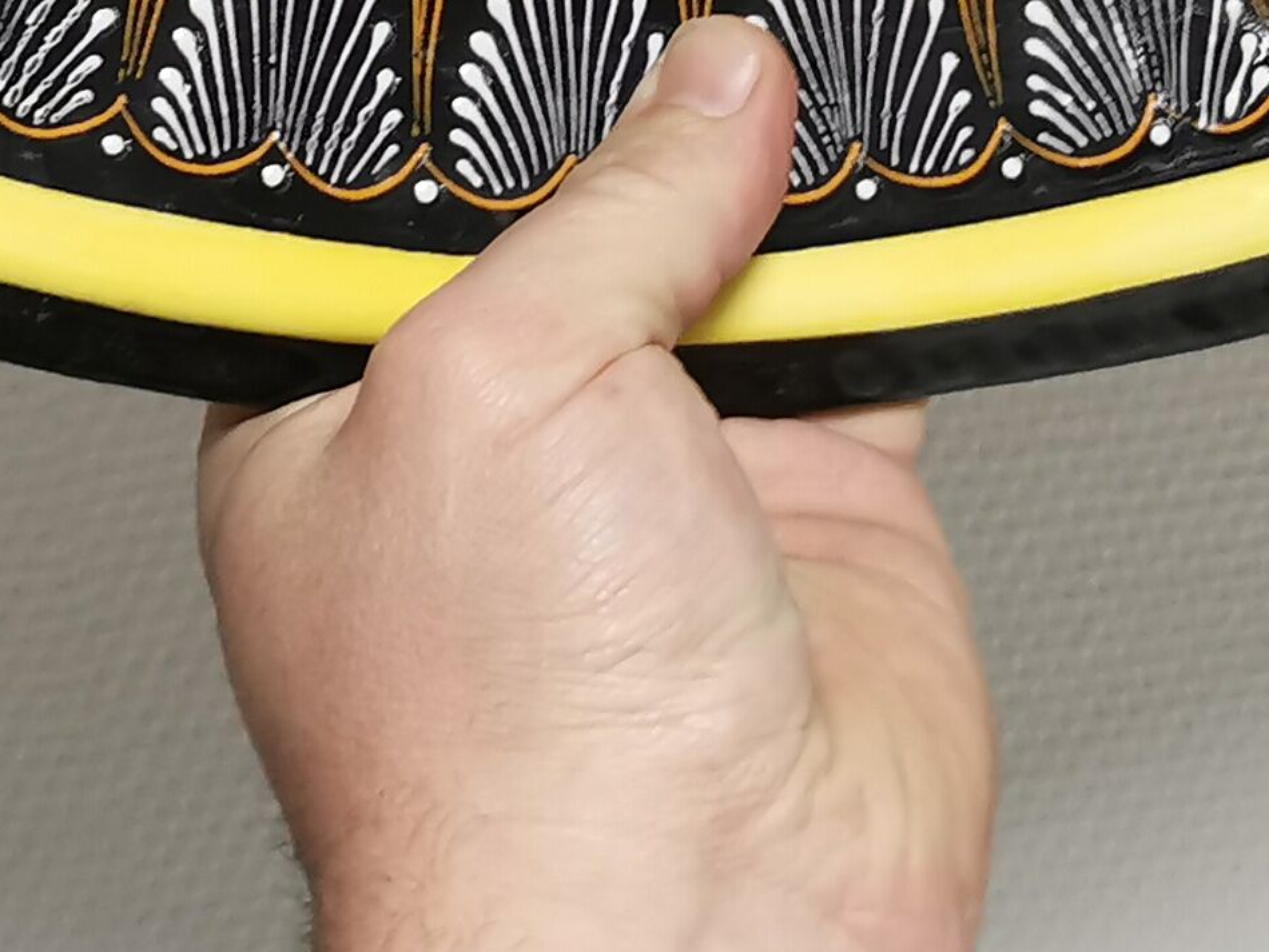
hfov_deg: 16.5
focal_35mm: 119
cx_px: 741
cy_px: -654
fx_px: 4364
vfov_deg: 11.7
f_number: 1.8
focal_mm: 5.58
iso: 160
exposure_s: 1/69
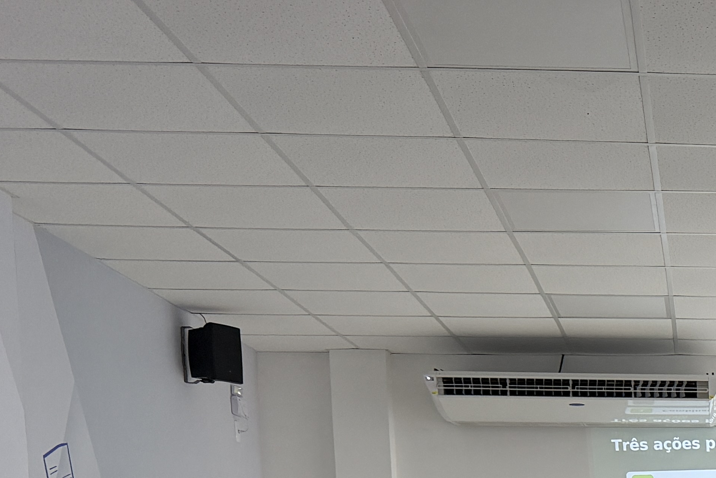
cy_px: 747
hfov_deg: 24.5
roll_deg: +1.1
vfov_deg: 16.4
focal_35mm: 75
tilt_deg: -5.6
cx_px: 851
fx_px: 1491
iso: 200
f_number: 1.78
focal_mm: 6.76
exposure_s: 1/60
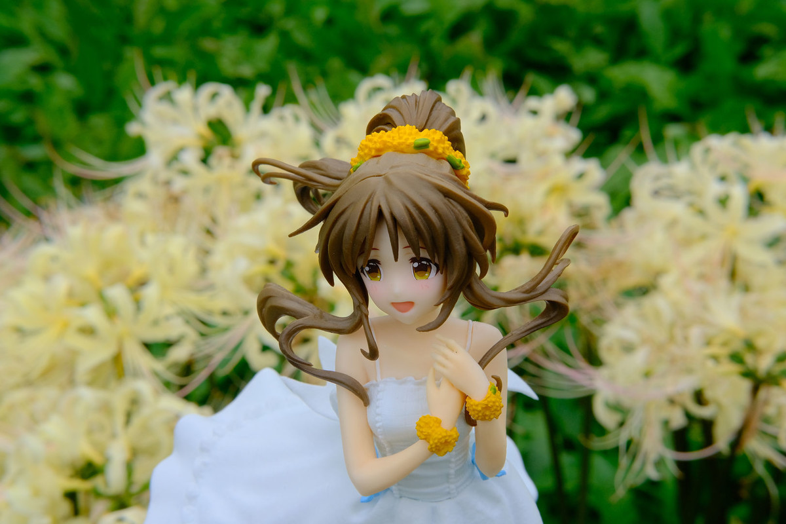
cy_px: 262
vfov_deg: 25.5
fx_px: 1157
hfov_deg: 37.5
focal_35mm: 53
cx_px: 393
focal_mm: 35
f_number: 14
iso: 640
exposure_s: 1/160
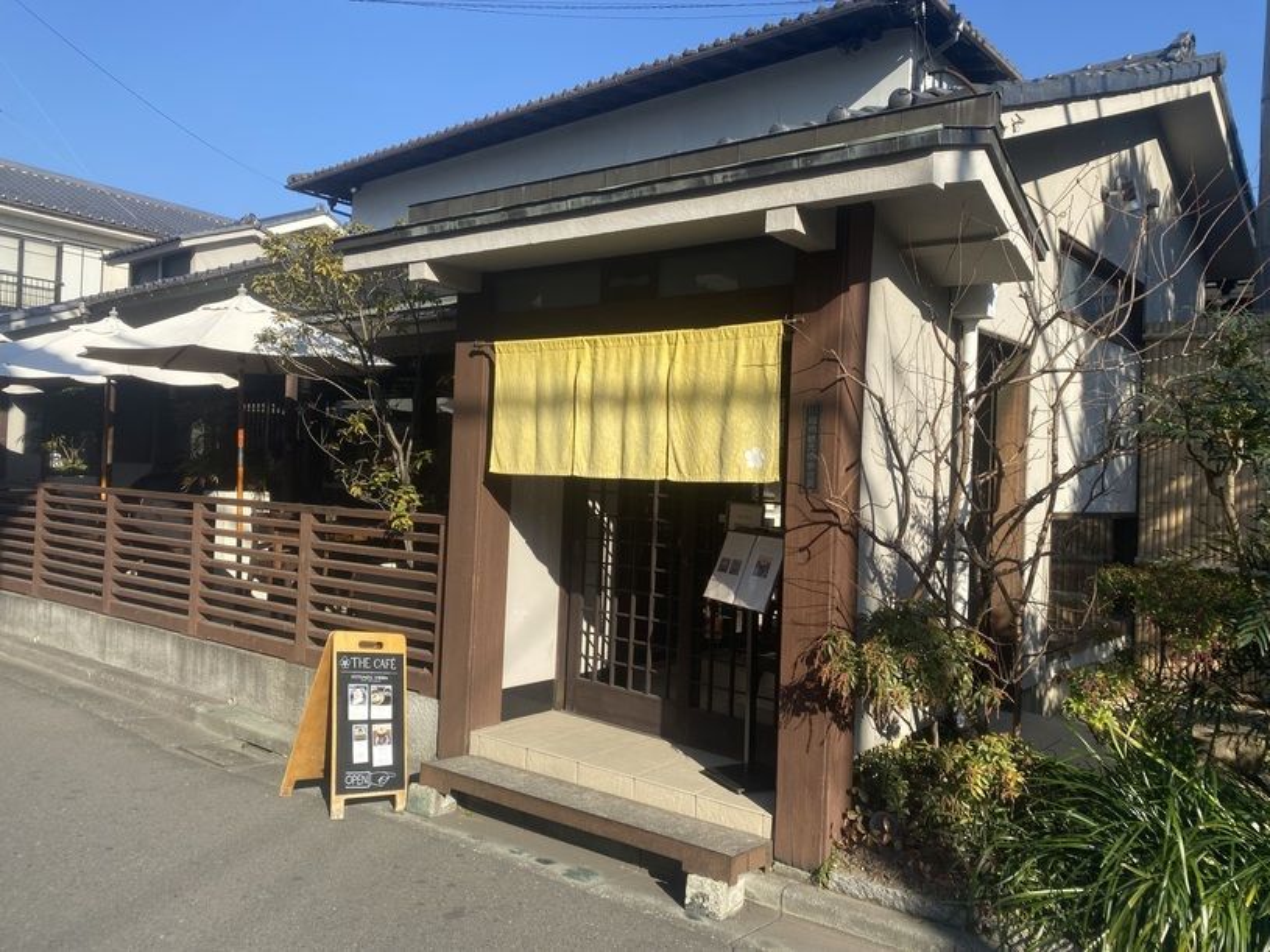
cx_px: 635
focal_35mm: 26
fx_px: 954
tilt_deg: +0.1
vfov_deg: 53.1
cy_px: 476
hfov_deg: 67.3
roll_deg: -3.0
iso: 32
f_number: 1.8
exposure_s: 1/2315
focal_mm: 4.25
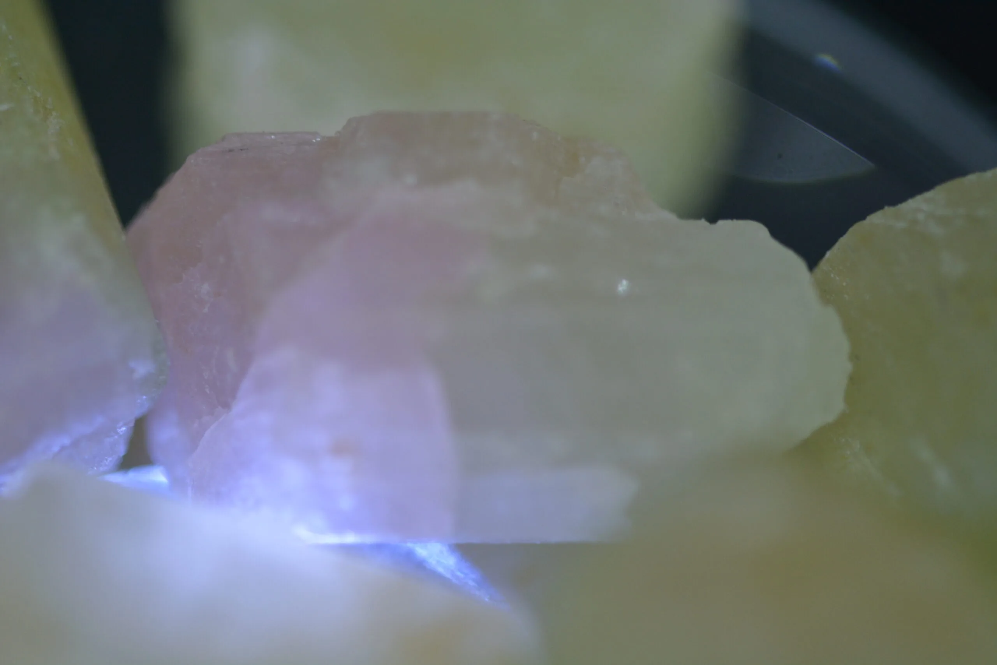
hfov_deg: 13.0
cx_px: 498
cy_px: 332
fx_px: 4363
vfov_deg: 8.7
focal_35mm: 158
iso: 800
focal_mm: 105
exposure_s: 1/125
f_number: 4.5
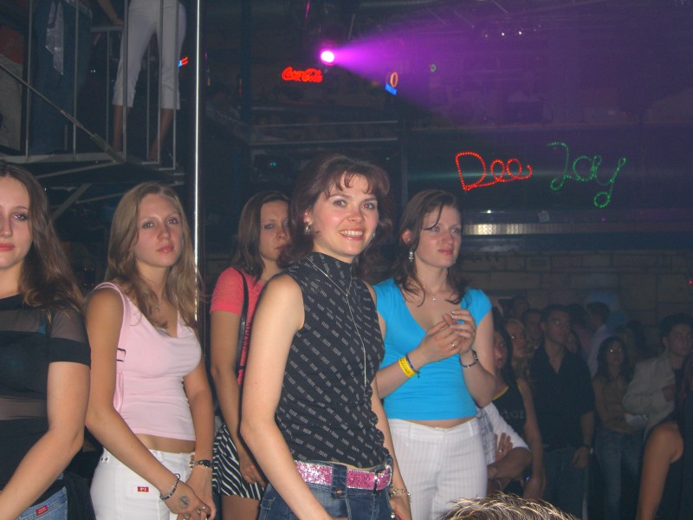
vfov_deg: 31.5
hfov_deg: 41.2
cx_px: 346
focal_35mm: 46
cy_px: 260
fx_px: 921
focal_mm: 9.5
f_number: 3.1
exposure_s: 1/60
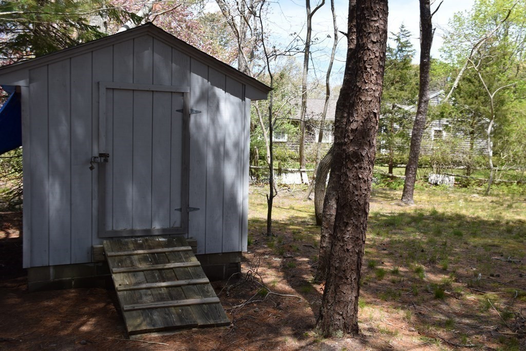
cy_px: 176
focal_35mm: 36
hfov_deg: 53.1
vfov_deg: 36.9
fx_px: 526
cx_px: 263
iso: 200
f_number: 8
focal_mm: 24
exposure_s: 1/250
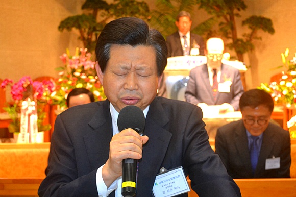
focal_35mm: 57
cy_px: 98
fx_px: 468
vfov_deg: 23.8
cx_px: 148
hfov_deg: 35.1
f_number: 5
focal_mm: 38
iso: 1400
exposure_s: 1/60
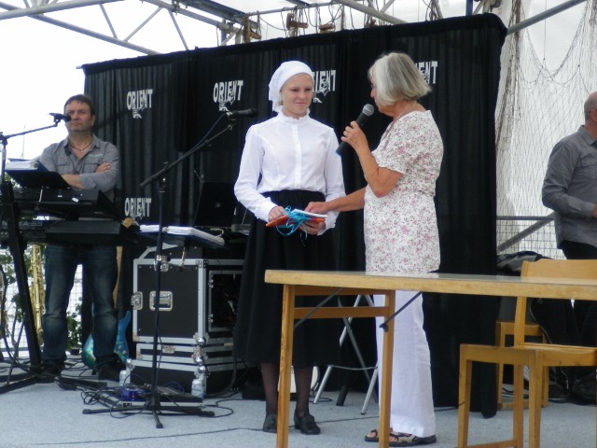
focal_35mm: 89
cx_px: 298
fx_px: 1535
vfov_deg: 16.6
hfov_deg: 22.0
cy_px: 224
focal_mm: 16.02
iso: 100
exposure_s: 1/320
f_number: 4.4
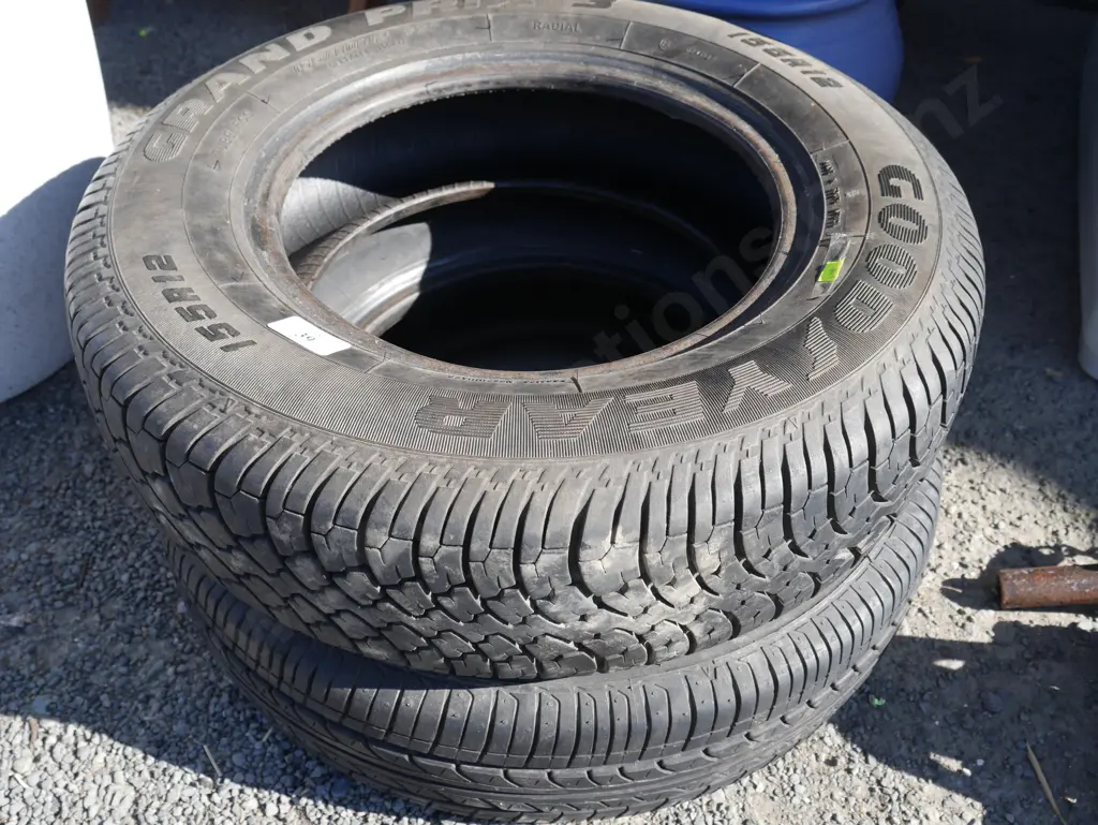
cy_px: 412
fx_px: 1015
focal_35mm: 32
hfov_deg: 56.8
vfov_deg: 44.2
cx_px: 549
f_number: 5.6
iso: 200
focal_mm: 16
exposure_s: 1/250
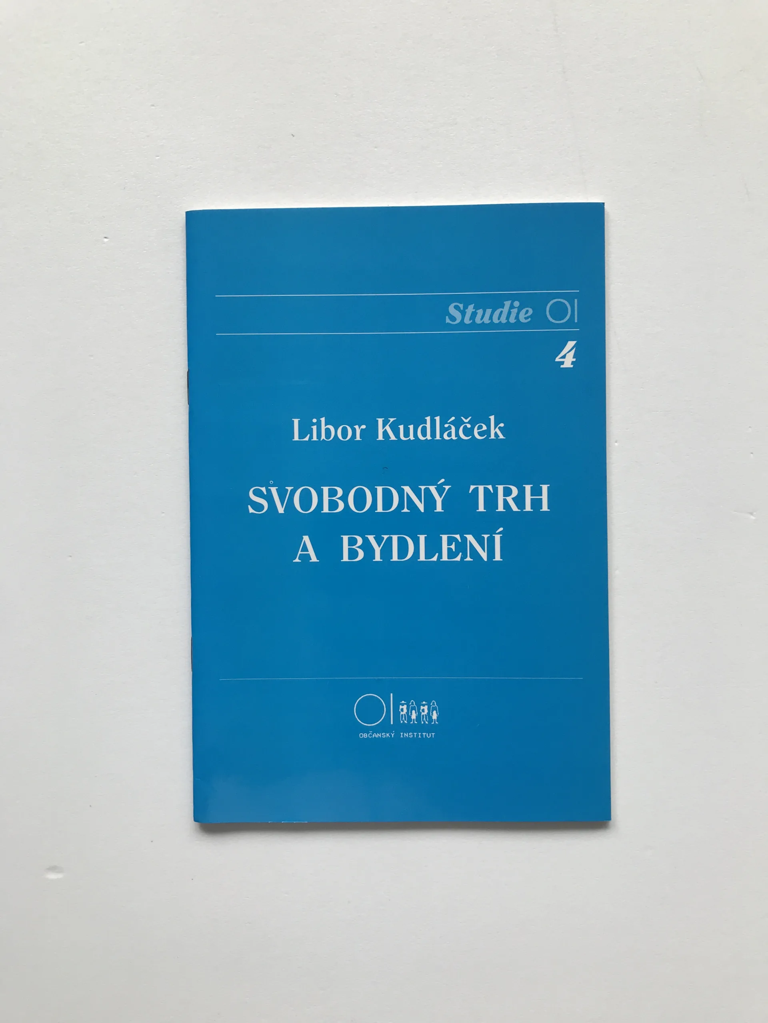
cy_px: 512
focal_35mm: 28
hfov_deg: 49.7
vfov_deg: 63.4
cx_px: 384
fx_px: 828
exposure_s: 1/341
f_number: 1.8
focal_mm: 3.99
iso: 20
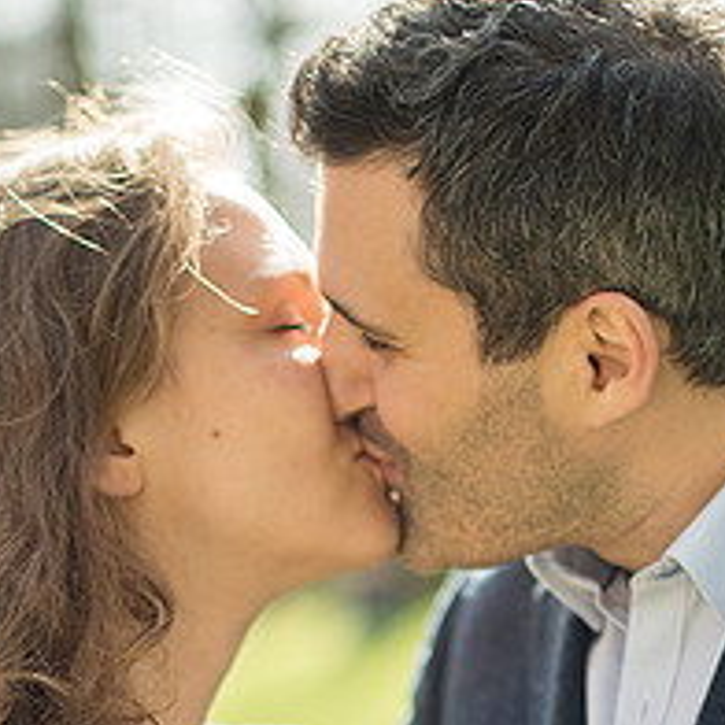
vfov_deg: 13.5
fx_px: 2986
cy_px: 854
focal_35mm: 126
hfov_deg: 13.8
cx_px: 427
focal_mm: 50
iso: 100
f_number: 1.4
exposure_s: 1/1600
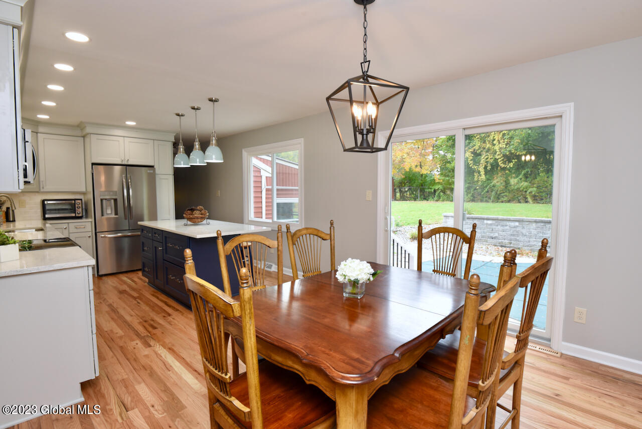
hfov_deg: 93.2
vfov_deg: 70.5
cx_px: 321
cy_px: 214
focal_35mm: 17
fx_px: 303
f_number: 8
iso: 640
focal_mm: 17
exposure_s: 1/60
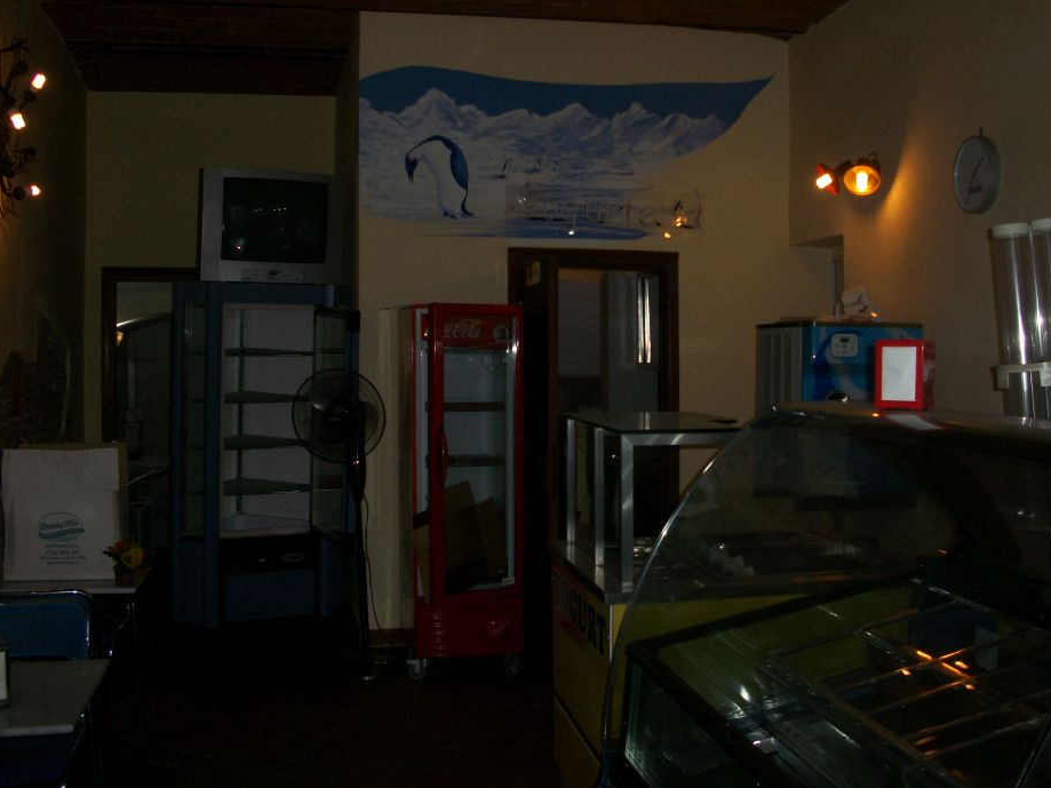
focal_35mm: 39
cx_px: 524
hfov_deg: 47.9
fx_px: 1184
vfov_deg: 36.8
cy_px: 383
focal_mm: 6.3
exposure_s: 1/30
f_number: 3.1
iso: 80
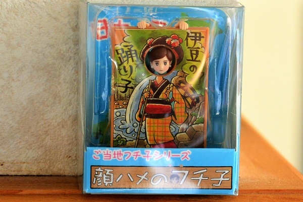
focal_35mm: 128
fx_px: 1078
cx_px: 152
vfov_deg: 10.7
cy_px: 101
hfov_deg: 16.0
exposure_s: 1/80
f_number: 4
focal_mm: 47.5
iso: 400
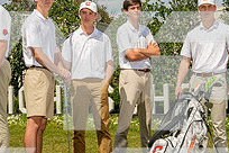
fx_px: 674
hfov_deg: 19.2
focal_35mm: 106
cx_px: 158
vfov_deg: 12.9
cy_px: 91
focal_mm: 29
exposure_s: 1/250
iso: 100
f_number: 8
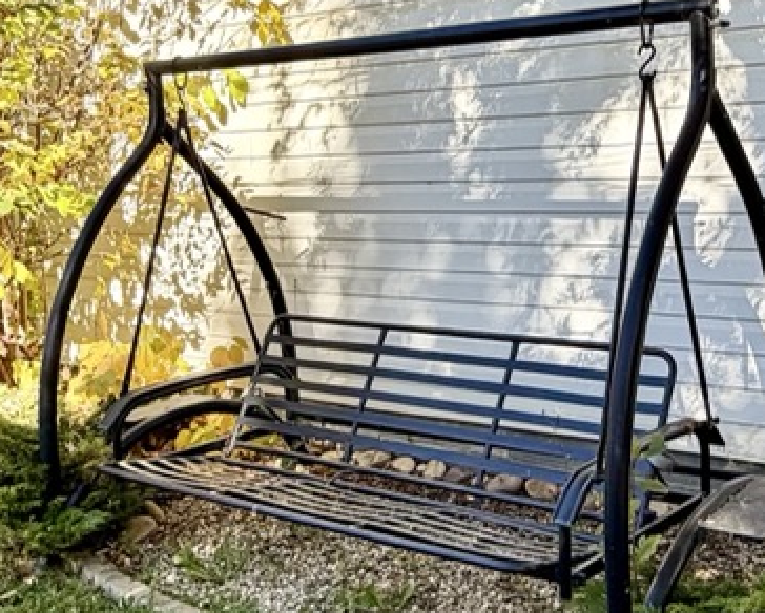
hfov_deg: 38.2
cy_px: 271
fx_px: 1088
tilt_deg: -6.4
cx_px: 528
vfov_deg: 31.5
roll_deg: +1.8
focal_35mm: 48
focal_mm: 2.22
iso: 64
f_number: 2.2
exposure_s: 1/502
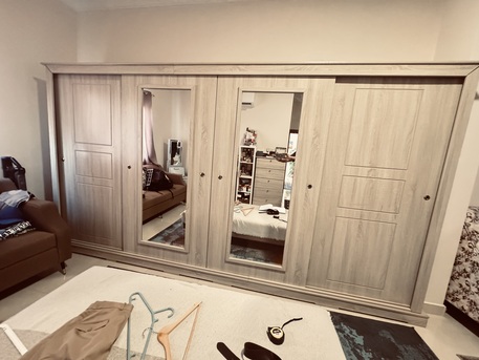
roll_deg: -5.8
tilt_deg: -8.0
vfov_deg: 85.7
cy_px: 180
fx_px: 194
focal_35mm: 14
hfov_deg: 102.0
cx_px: 240
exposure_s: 1/40
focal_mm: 2.22
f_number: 2.2
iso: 1600
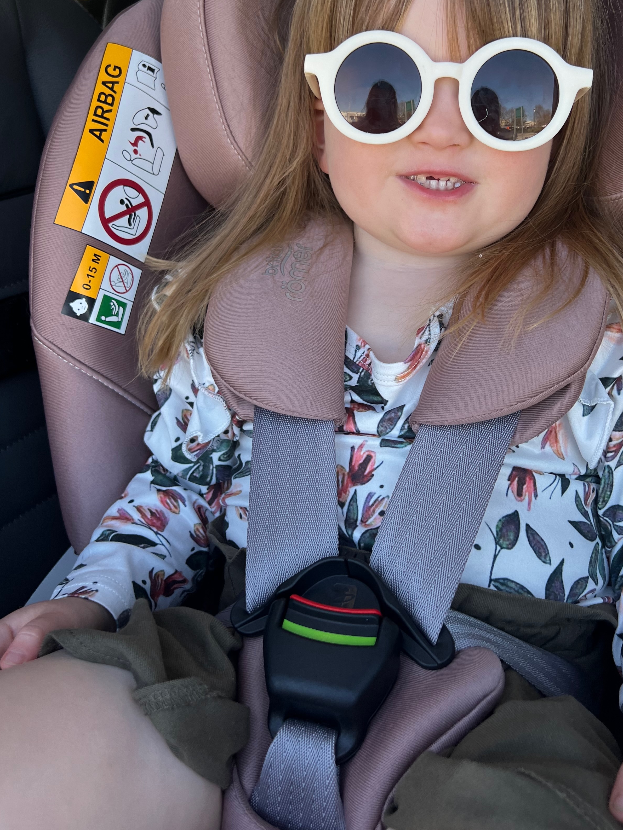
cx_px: 354
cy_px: 329
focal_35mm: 33
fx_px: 792
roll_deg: -0.4
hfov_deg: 42.9
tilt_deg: -21.6
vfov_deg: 54.9
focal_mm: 5.7
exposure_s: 1/389
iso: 50
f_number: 1.5
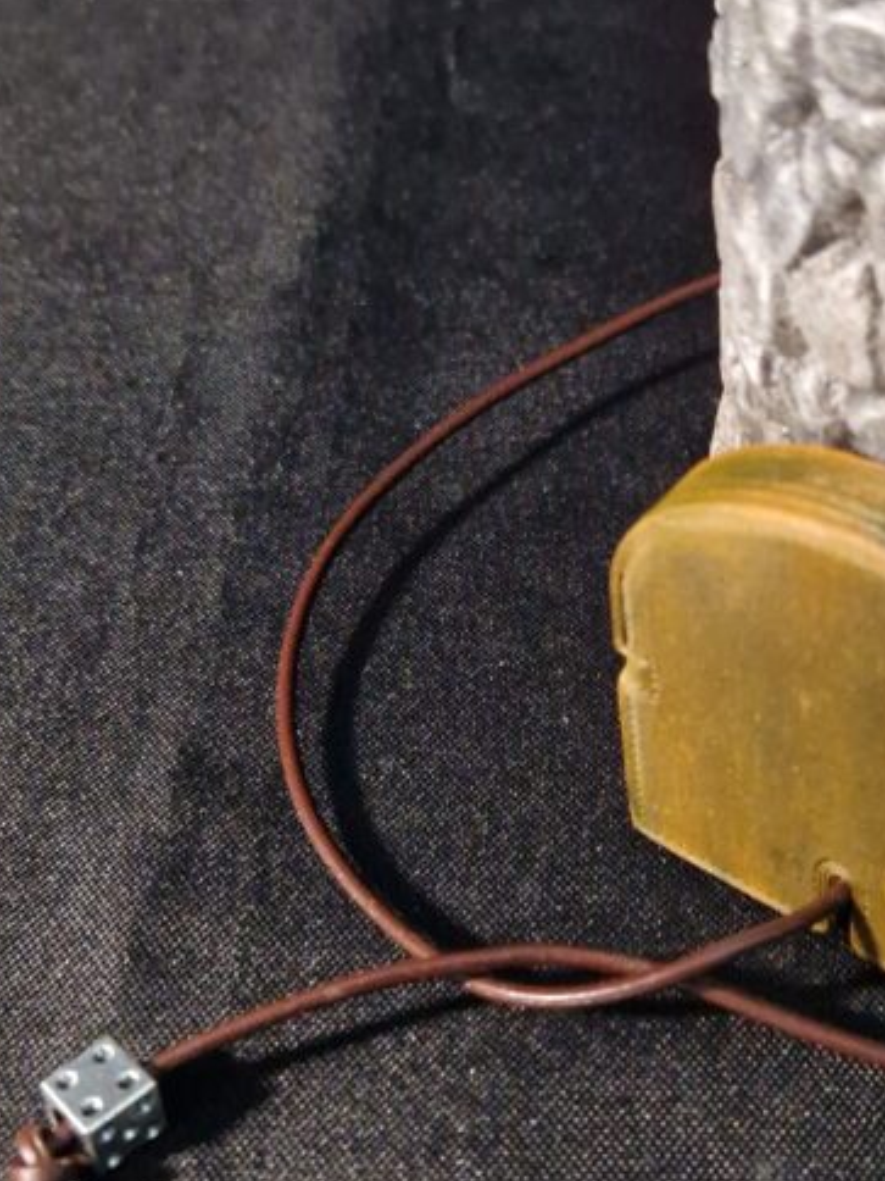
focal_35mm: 38
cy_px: 610
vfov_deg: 49.0
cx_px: 656
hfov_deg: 36.9
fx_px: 1295
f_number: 1.8
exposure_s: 1/17
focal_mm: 5.4
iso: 640
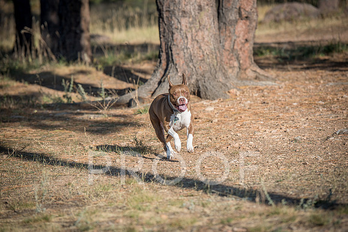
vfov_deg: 8.3
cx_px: 174
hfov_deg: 12.4
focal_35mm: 165
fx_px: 1595
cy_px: 116
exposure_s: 1/1250
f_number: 4
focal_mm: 165
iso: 200
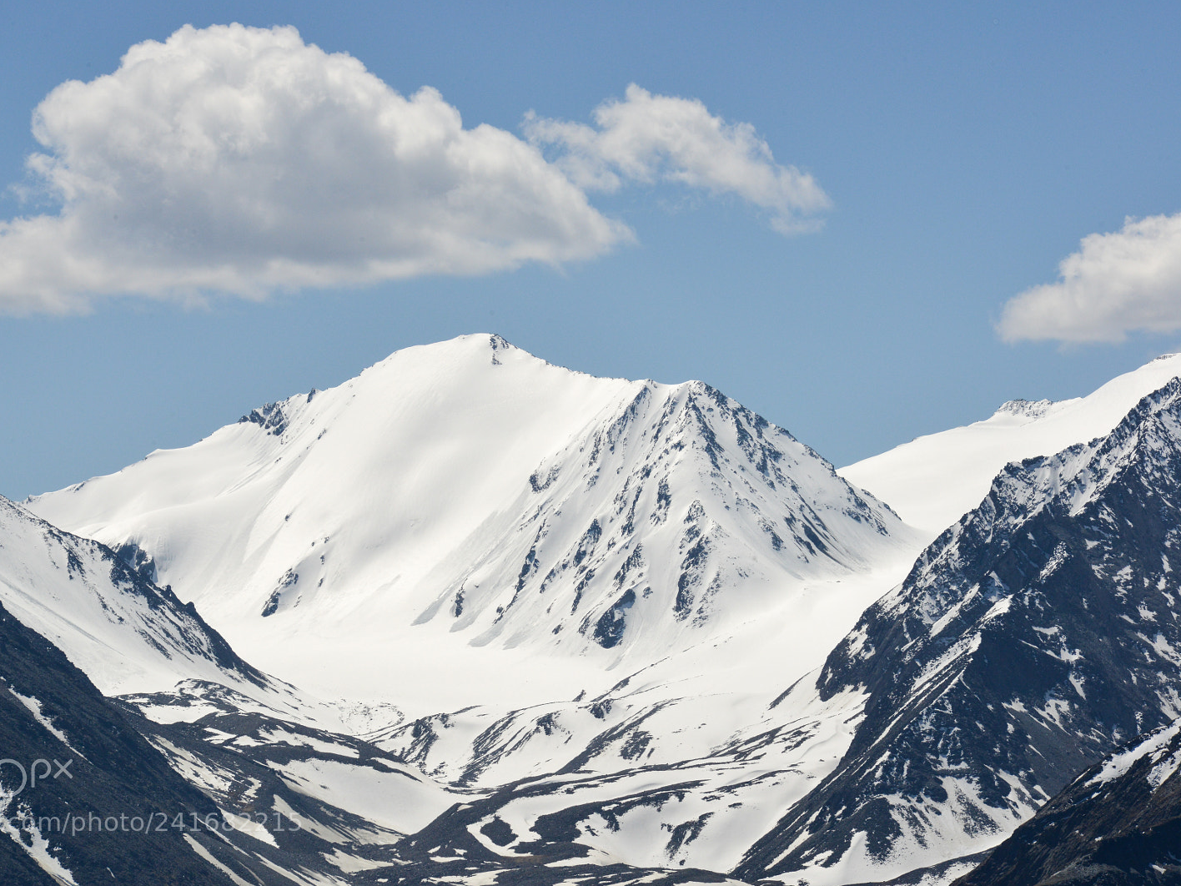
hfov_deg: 9.8
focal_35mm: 201
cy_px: 442
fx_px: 6858
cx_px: 533
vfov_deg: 7.4
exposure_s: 1/1250
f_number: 18
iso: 800
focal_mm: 185
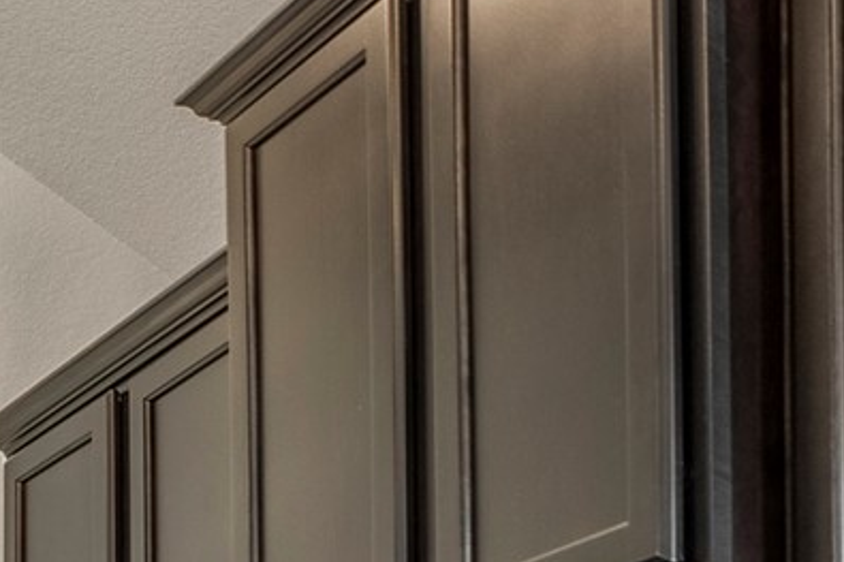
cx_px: -895
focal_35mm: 88
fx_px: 2062
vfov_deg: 13.1
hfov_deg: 16.7
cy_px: 1171
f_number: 2.8
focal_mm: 16
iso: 250
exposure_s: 1/320
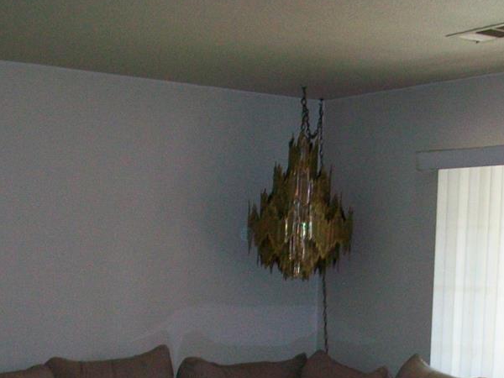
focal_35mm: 80
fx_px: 1165
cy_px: 437
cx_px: 414
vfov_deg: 17.7
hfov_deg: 24.0
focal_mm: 5.7
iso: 120
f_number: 2.8
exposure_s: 1/60
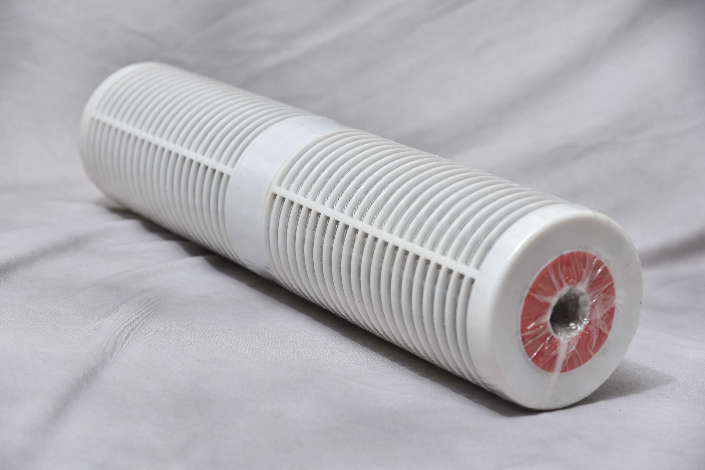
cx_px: 352
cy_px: 235
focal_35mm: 92
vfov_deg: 14.9
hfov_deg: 22.1
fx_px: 1802
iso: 320
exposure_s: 1/160
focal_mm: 92
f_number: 6.3
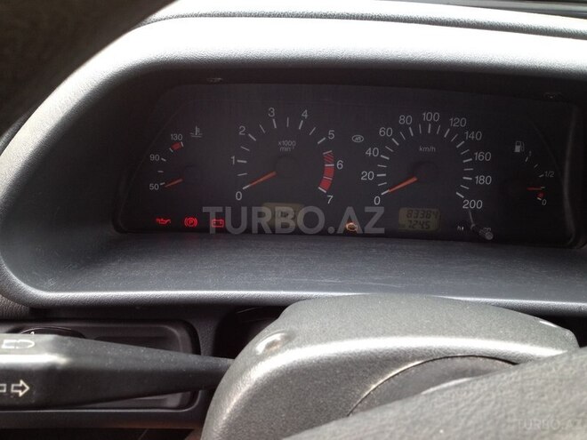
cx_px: 294
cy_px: 220
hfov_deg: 52.6
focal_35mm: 35
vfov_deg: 40.7
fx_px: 594
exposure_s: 1/30
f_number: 2.4
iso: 50
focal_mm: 4.28
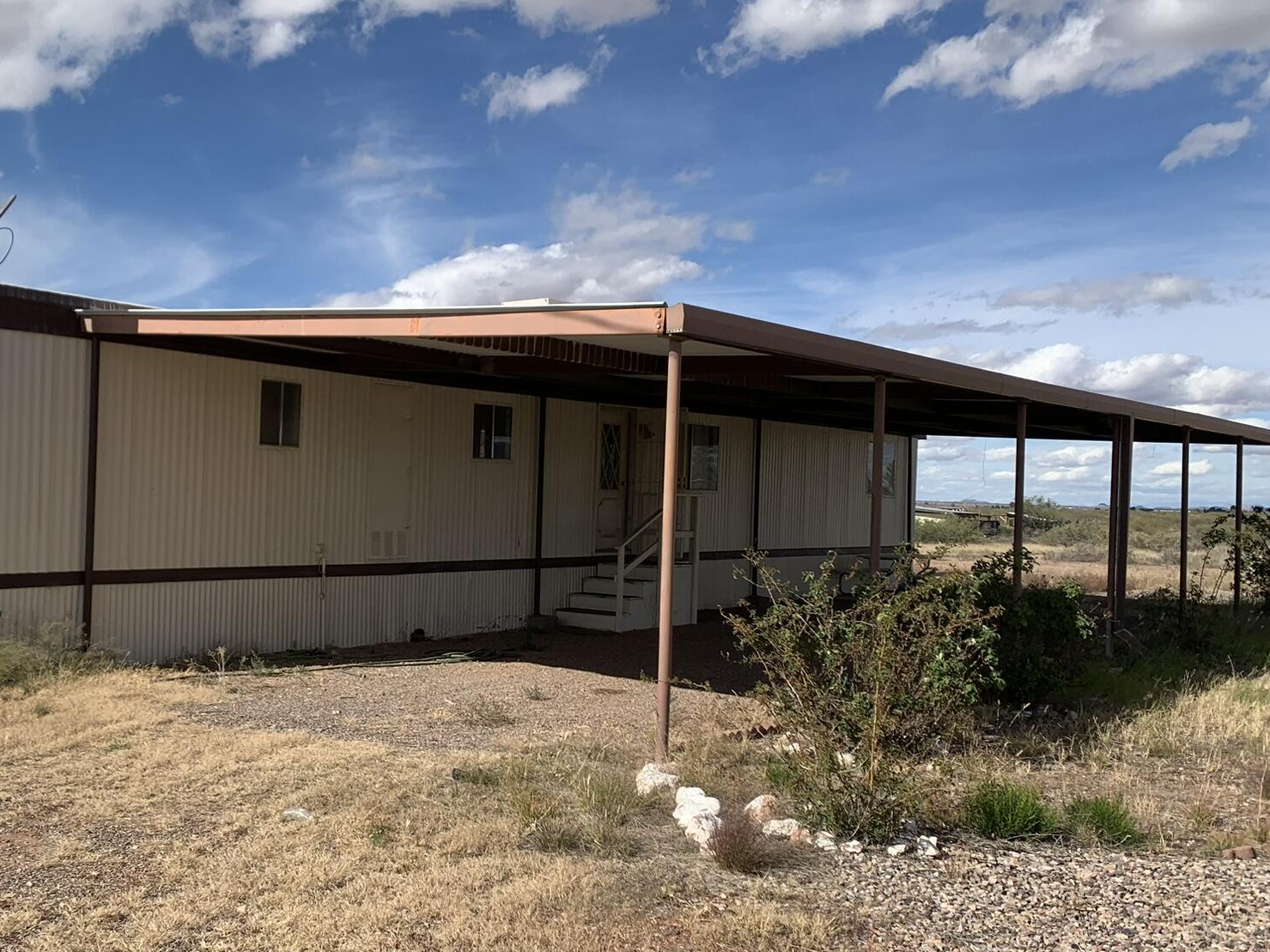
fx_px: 1321
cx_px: 431
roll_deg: -1.2
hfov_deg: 50.5
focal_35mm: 36
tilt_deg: -0.8
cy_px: 524
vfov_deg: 39.6
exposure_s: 1/3289
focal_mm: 4.25
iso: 25
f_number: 1.8
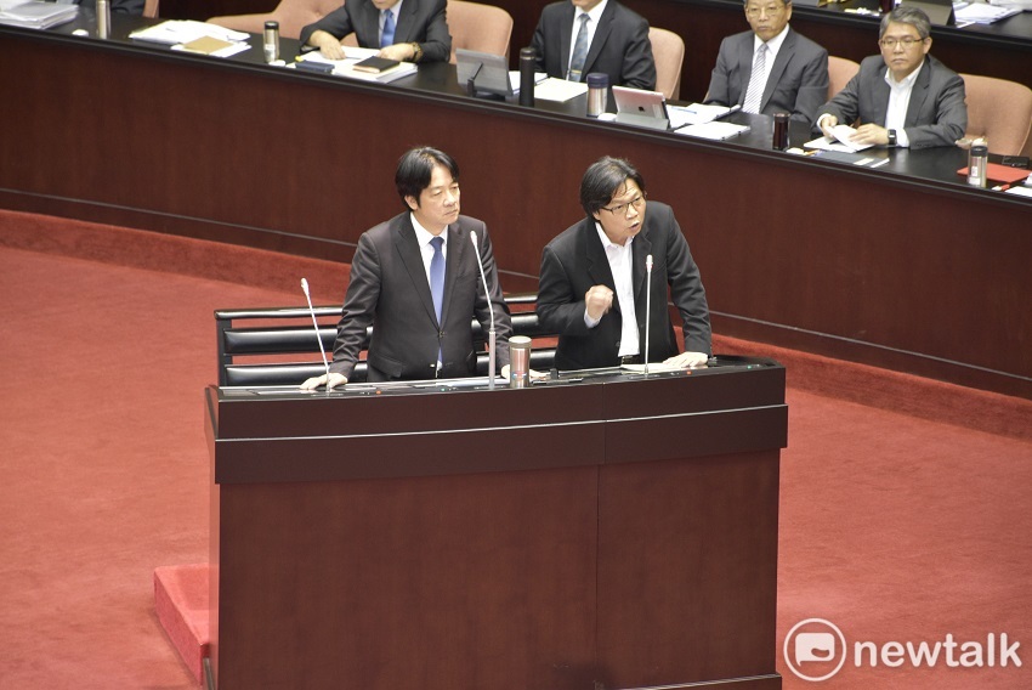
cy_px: 345
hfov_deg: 9.8
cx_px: 516
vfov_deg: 6.6
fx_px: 6024
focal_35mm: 210
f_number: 5.6
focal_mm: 140
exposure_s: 1/13
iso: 1000
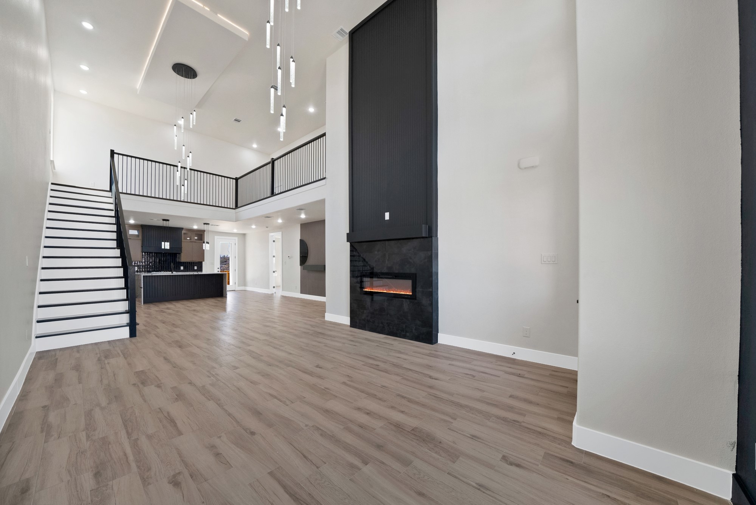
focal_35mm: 12
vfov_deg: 90.1
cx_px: 378
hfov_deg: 112.6
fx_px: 252
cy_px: 252
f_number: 9
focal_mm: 12
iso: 640
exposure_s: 1/10
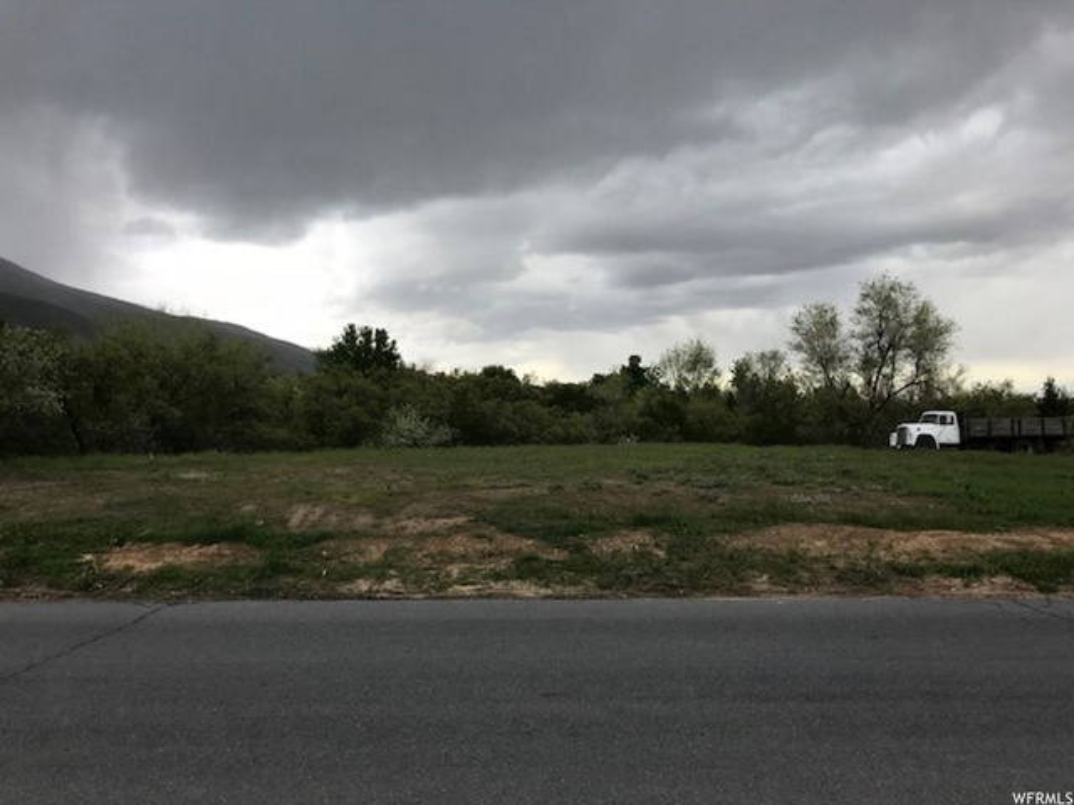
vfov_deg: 49.7
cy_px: 402
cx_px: 537
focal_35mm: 28
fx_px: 869
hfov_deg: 63.4
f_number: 1.8
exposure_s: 1/798
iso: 20
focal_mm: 3.99
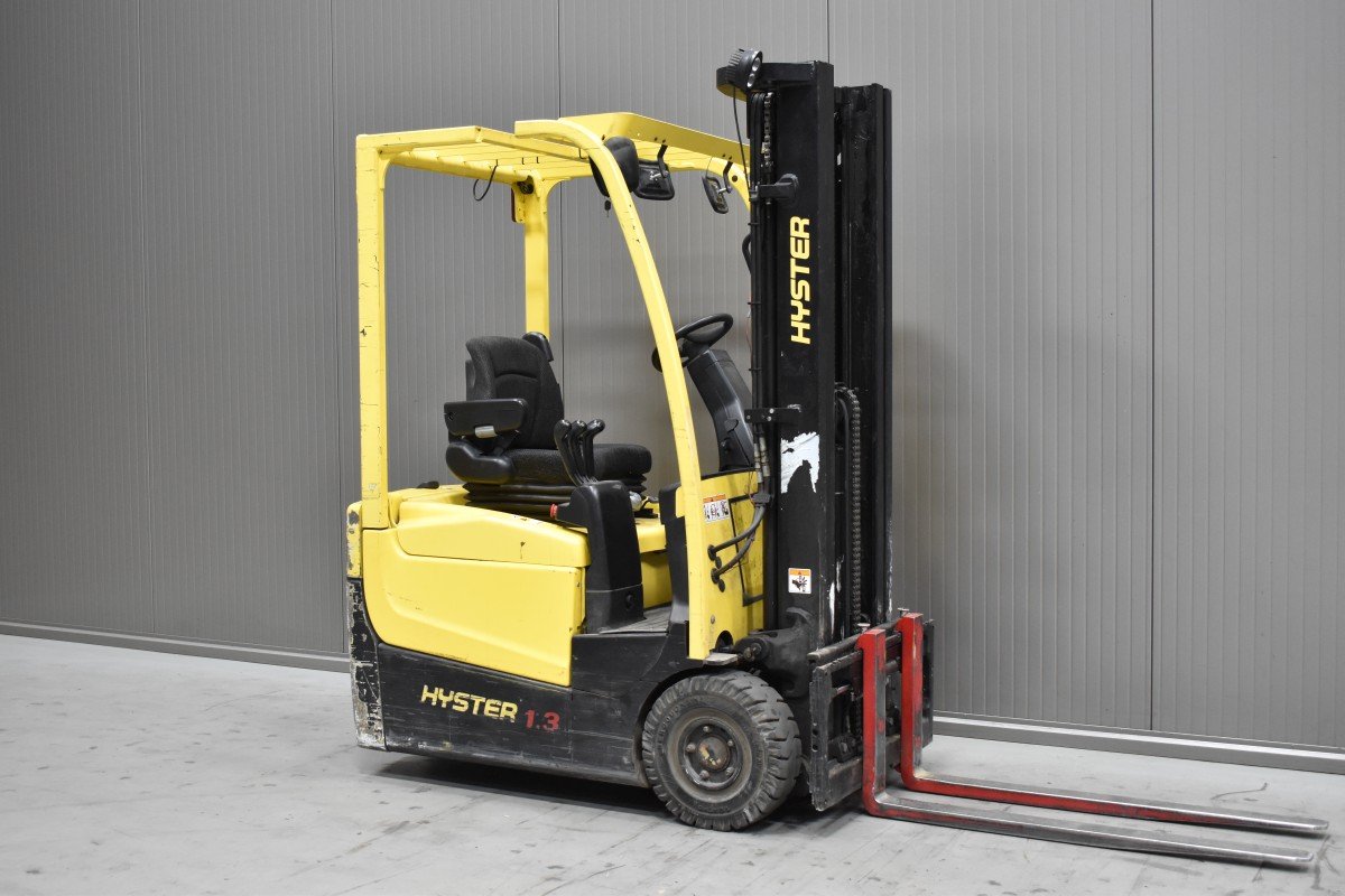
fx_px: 1569
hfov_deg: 46.4
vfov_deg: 31.9
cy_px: 448
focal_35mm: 42
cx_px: 672
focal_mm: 28
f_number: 5
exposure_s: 1/40
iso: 1250
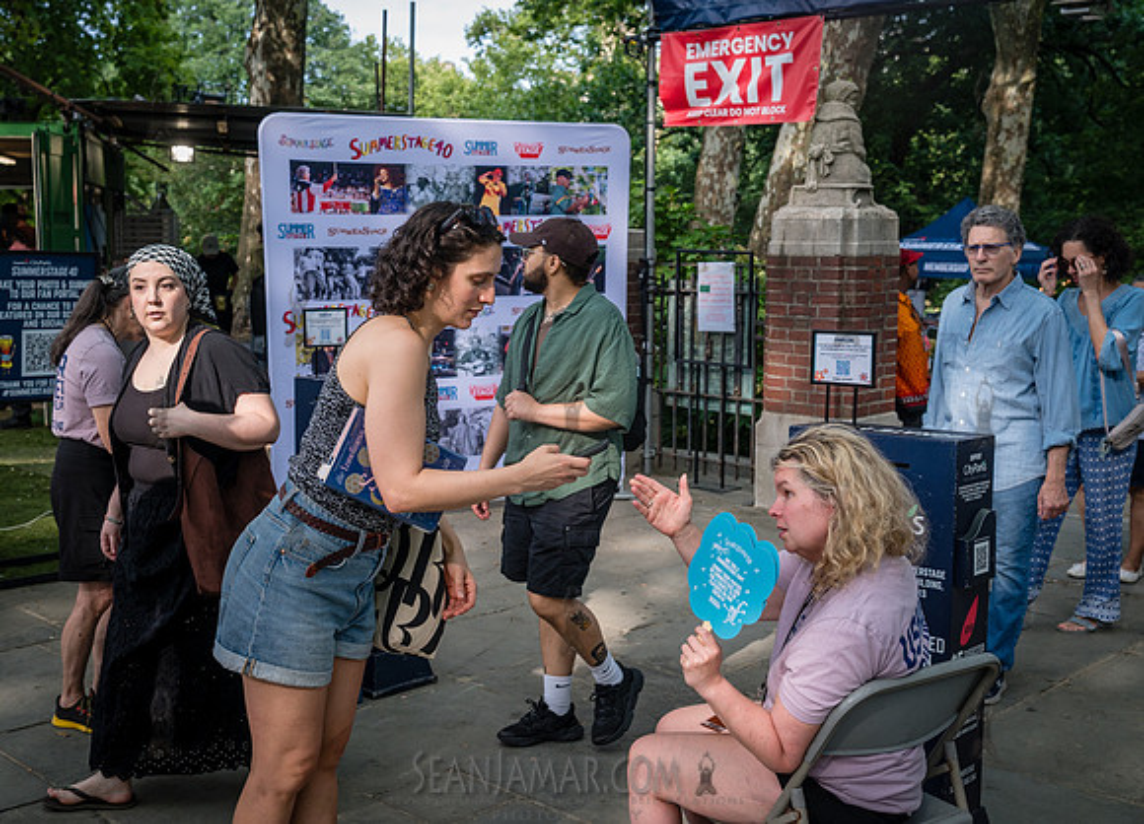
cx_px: 524
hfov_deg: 47.9
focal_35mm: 39
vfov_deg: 35.5
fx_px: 1286
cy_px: 412
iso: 640
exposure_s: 1/500
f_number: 4.5
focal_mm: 35
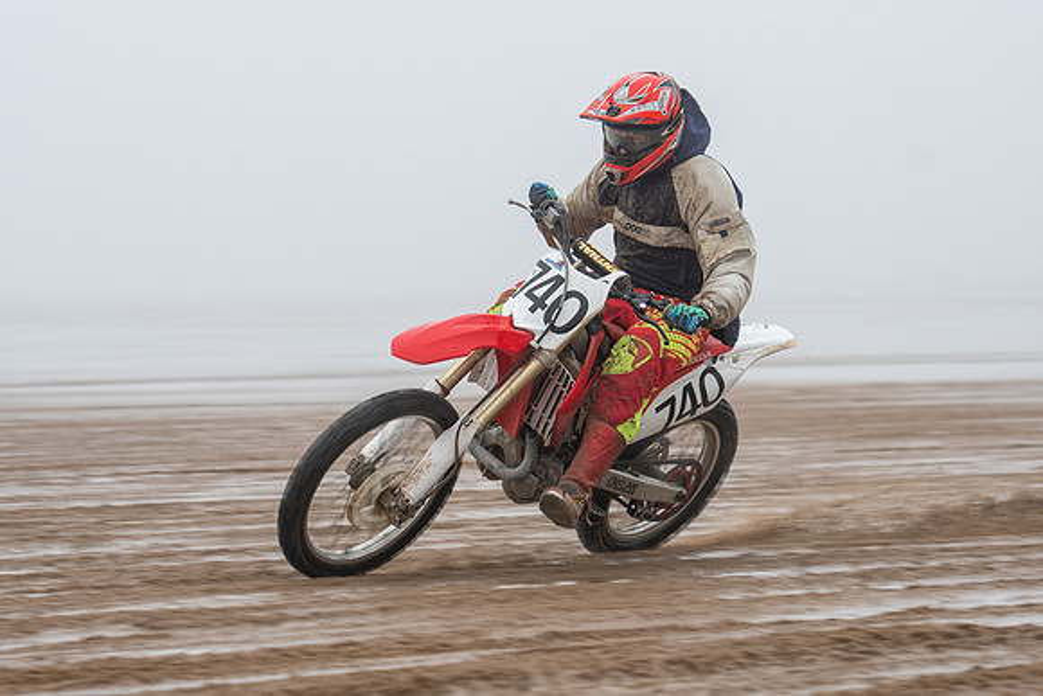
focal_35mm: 153
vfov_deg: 9.0
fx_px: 4434
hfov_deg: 13.4
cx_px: 522
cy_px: 348
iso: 200
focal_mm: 102
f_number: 4
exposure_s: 1/400
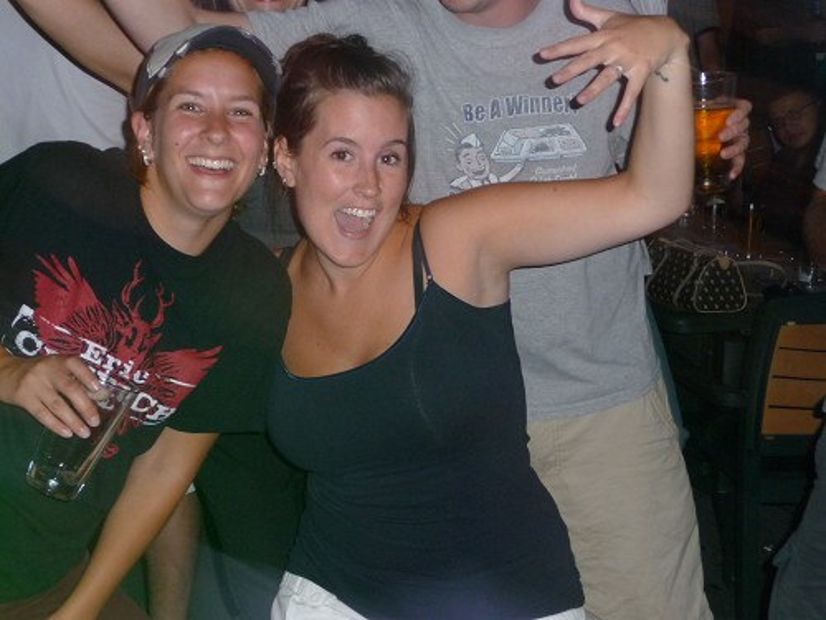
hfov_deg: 31.2
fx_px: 1479
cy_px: 310
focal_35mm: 62
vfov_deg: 23.7
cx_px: 413
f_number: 4.5
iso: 250
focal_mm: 10.5
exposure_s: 1/8
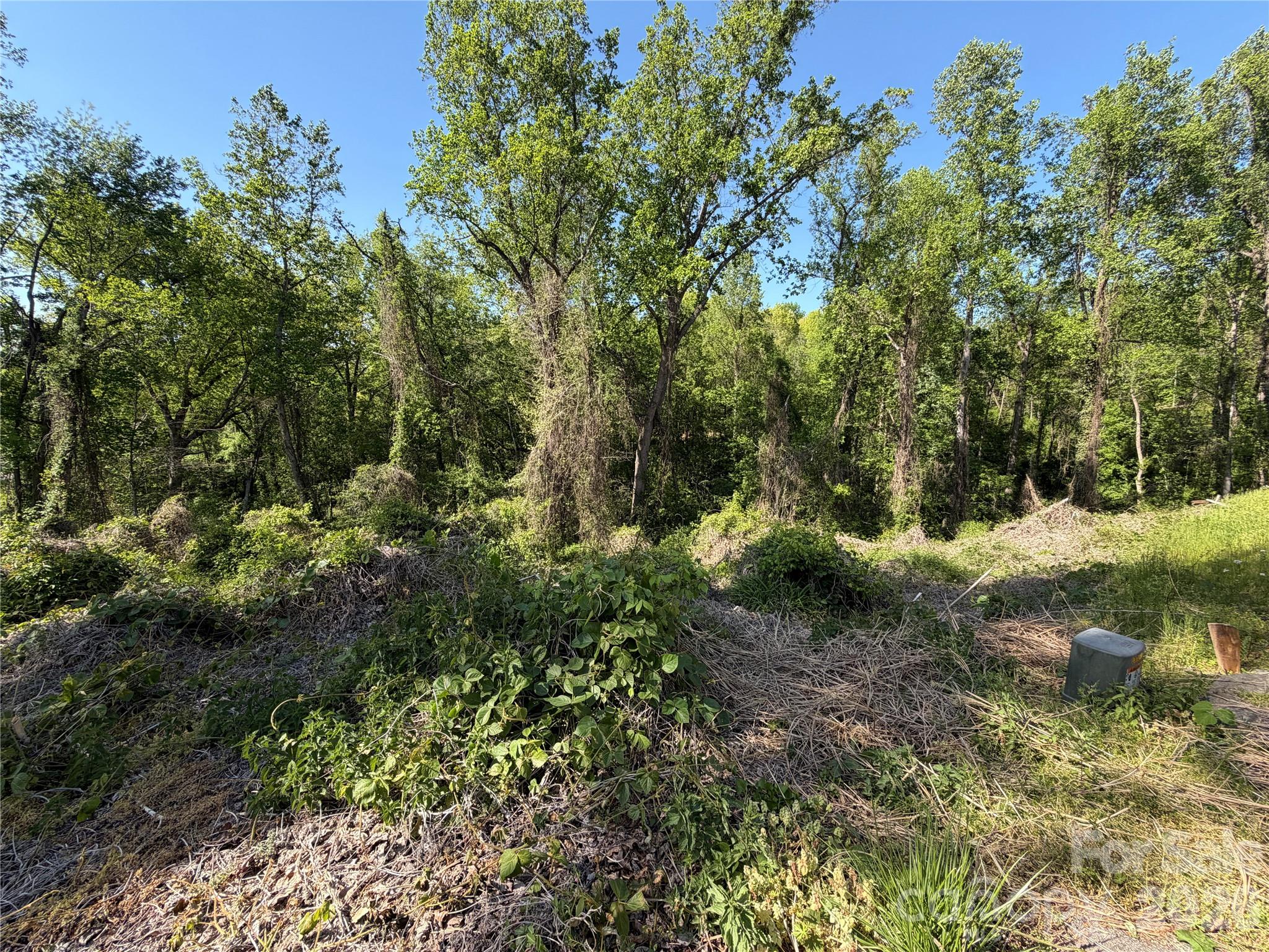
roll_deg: +0.2
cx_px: 634
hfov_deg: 102.1
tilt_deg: -7.2
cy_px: 476
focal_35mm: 14
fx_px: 513
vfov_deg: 85.7
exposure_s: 1/502
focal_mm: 2.22
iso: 50
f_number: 2.2
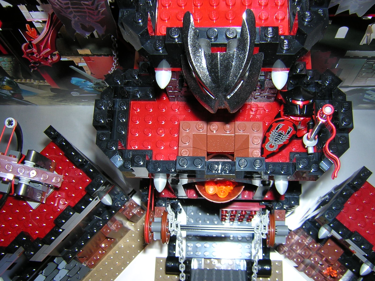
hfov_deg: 51.4
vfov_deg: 39.7
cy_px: 140
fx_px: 390
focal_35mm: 36
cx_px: 188
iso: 100
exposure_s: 1/60.1
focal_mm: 4.7
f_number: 5.2
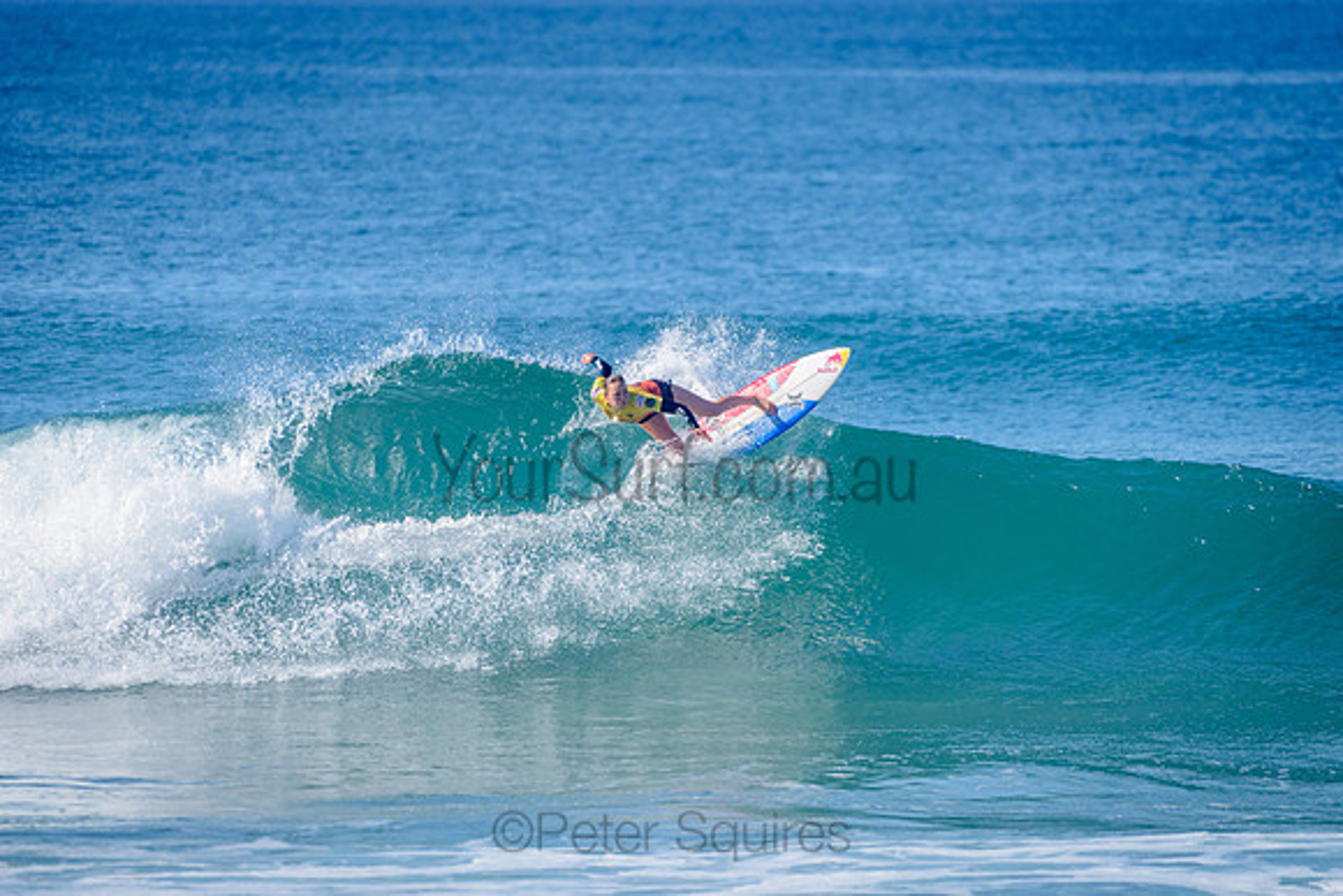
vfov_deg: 2.7
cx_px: 672
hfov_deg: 4.1
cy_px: 448
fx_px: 18849
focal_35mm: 505
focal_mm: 500
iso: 200
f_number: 5.6
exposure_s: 1/2000
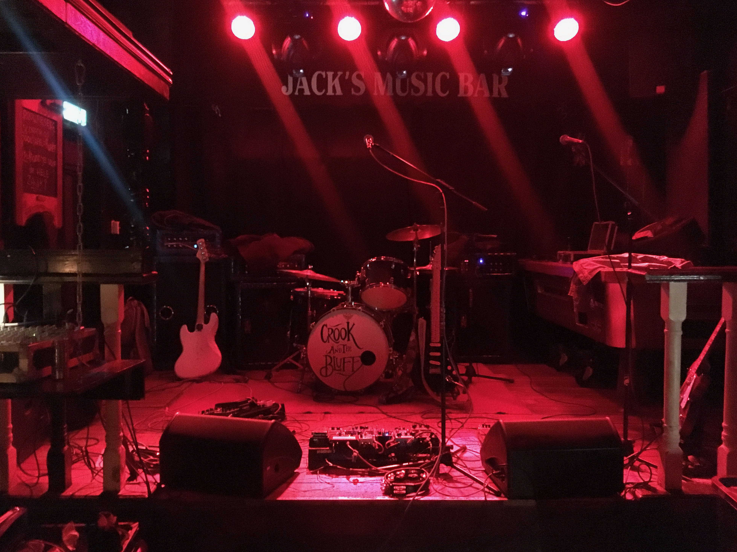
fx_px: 639
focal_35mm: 30
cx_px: 359
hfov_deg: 60.0
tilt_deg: -3.6
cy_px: 274
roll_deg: -0.9
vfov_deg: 46.8
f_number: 2.2
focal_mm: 4.15
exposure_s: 1/17
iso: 2000
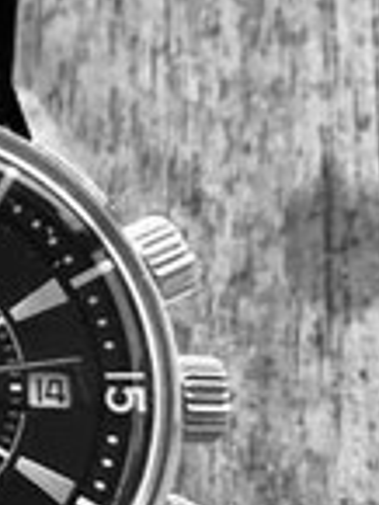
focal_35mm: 154
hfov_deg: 8.7
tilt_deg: -77.2
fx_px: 2245
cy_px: 192
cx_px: -556
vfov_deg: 12.8
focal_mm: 4
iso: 125
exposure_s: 1/4
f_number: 1.8
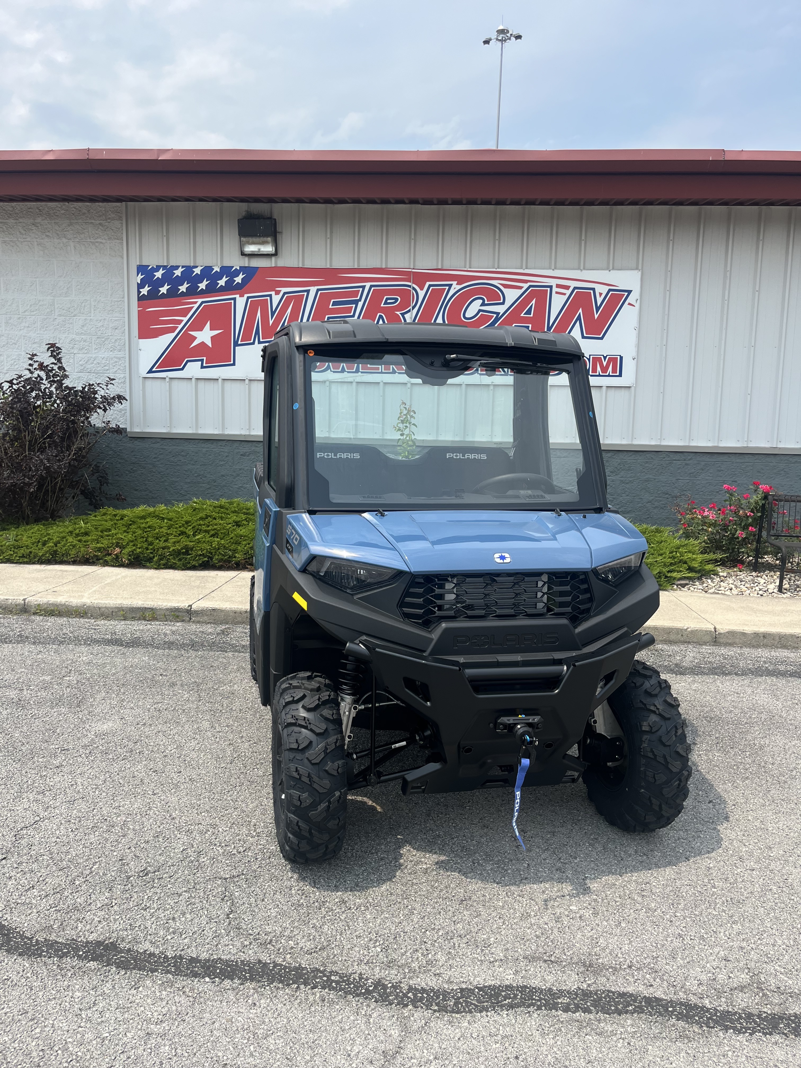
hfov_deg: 53.1
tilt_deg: -7.3
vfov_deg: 67.3
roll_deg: -0.5
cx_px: 400
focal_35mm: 26
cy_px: 534
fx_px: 802
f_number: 1.6
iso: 50
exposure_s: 1/3135
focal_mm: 5.1
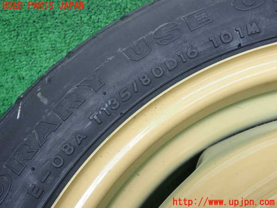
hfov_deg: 45.8
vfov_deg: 35.1
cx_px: 138
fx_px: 328
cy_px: 104
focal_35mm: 41
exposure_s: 1/125
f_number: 2.8
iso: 160
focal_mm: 7.31
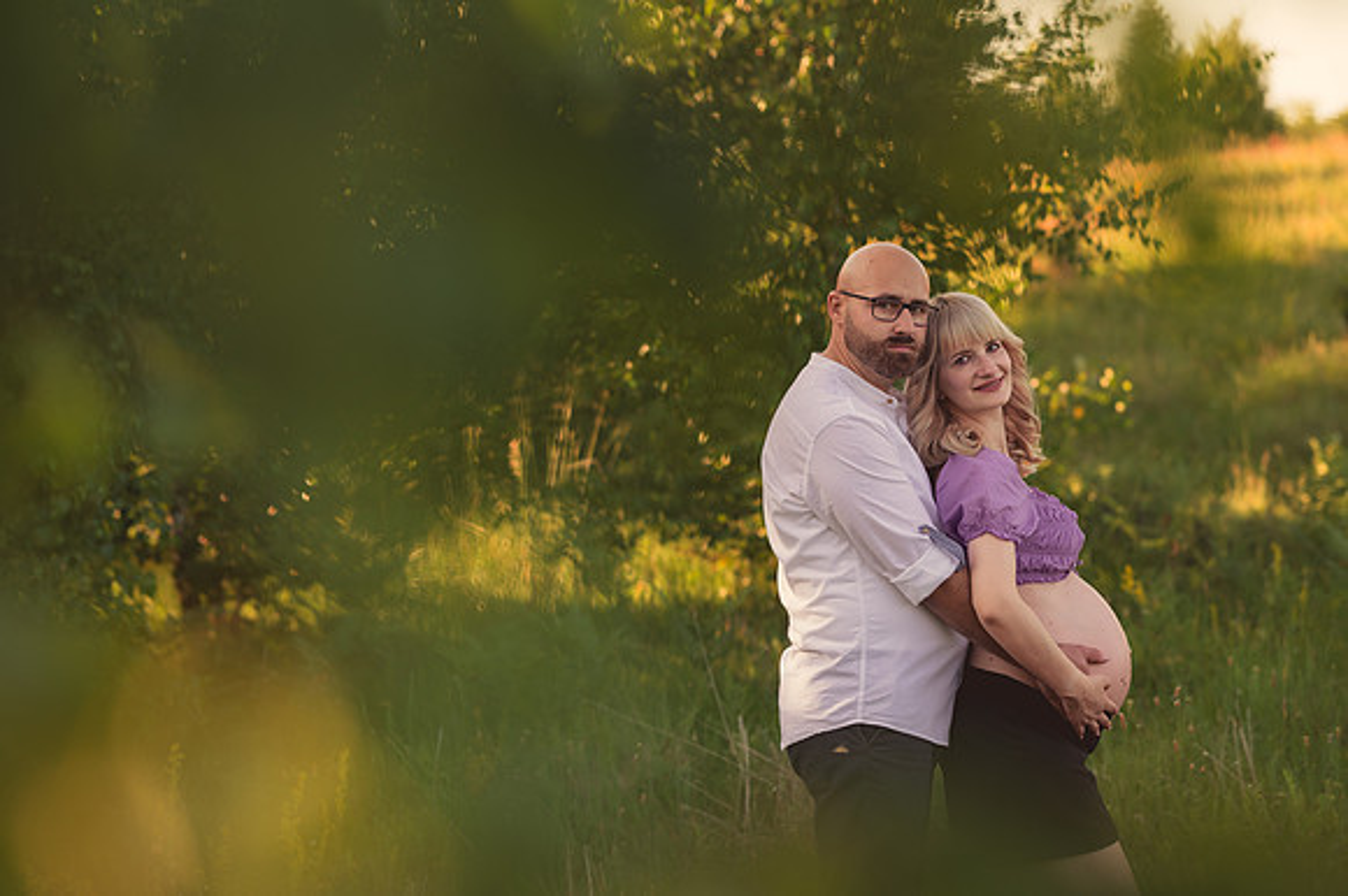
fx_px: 3643
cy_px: 513
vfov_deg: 14.0
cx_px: 725
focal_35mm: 97
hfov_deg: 21.0
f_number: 2.8
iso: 400
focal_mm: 85
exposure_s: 1/1000
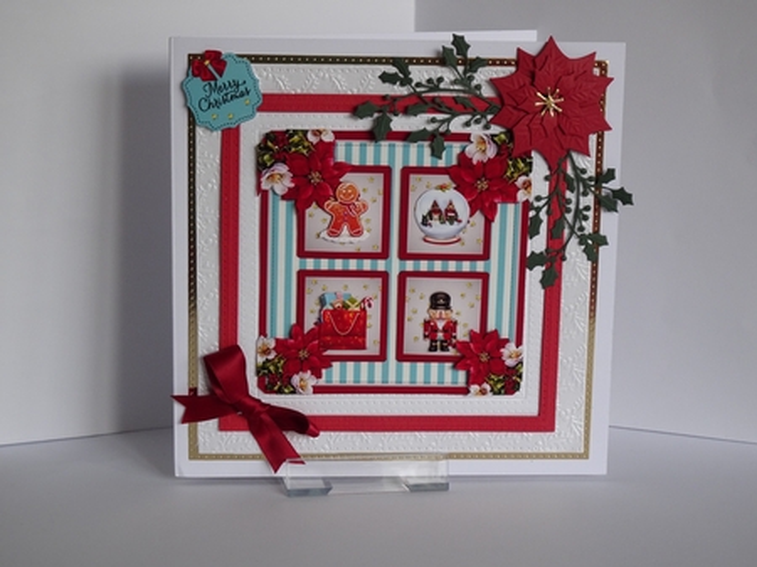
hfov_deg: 26.7
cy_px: 284
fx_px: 1596
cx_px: 378
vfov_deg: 20.1
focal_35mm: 73
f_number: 5
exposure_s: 1/80
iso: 200
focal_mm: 12.42
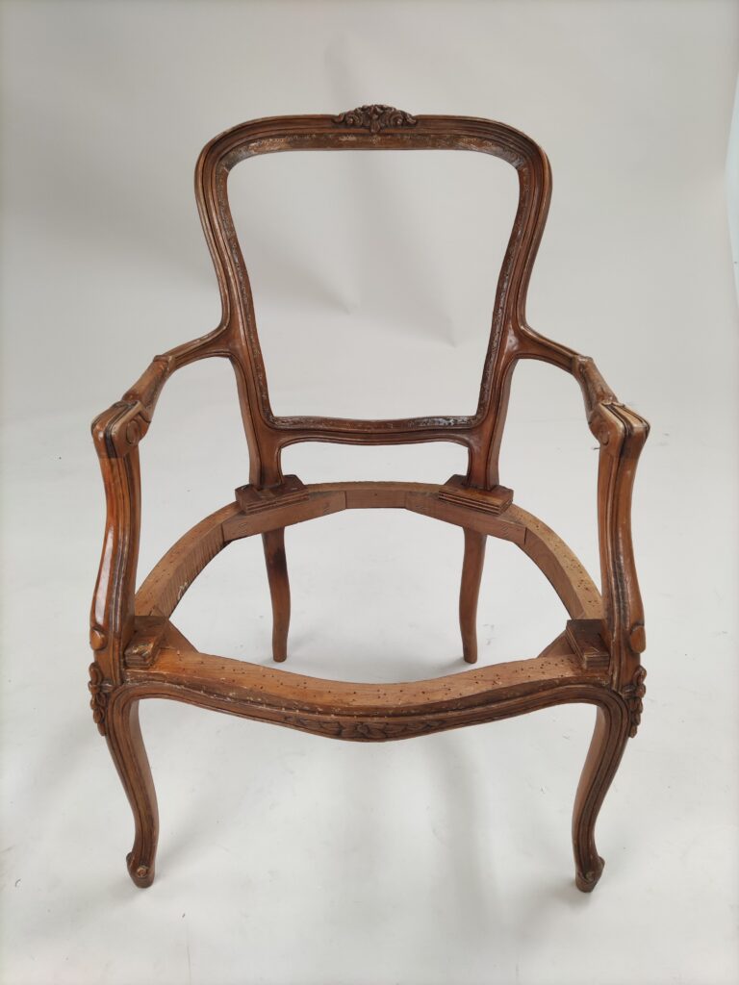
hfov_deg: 53.1
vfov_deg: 67.3
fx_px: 740
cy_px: 492
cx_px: 370
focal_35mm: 26
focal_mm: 4.71
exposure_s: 1/50
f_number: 1.79
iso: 118
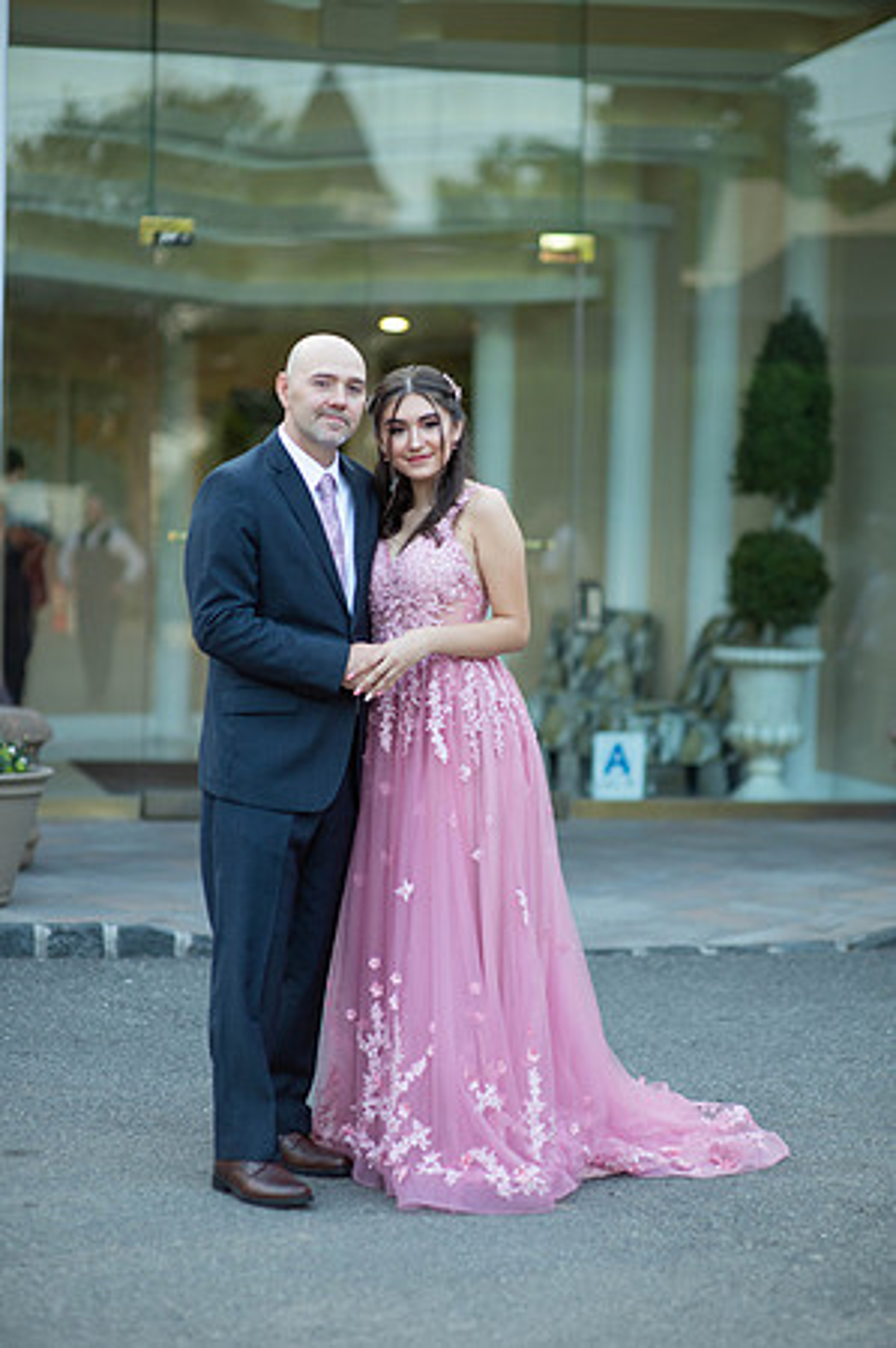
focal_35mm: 85
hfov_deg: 16.0
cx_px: 448
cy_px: 674
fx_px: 3180
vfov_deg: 23.9
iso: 250
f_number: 2
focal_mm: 85
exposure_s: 1/500
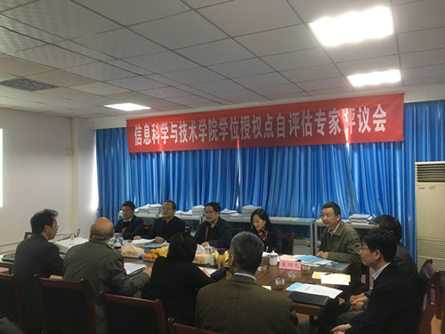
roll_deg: +1.1
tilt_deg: +0.0
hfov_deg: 61.7
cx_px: 222
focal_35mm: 29
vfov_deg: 48.2
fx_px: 373
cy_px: 167
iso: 160
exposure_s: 1/33
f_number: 2.2
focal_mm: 4.15
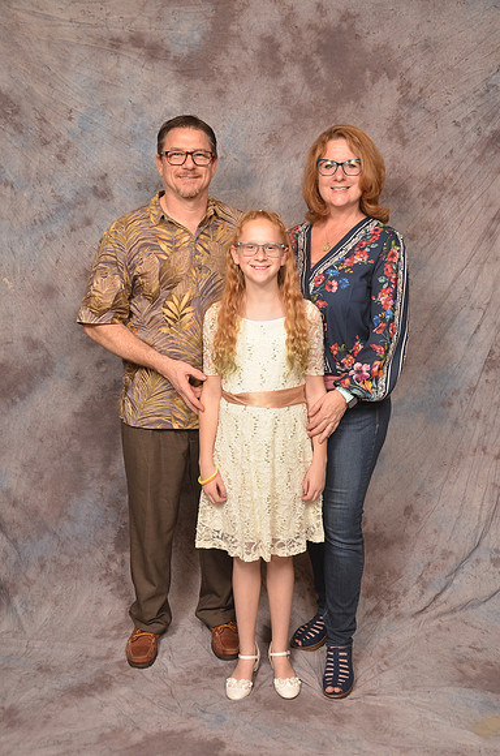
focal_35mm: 38
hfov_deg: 35.3
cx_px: 250
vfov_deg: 51.4
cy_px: 378
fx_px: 785
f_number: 5.6
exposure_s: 1/60
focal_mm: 25
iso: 200
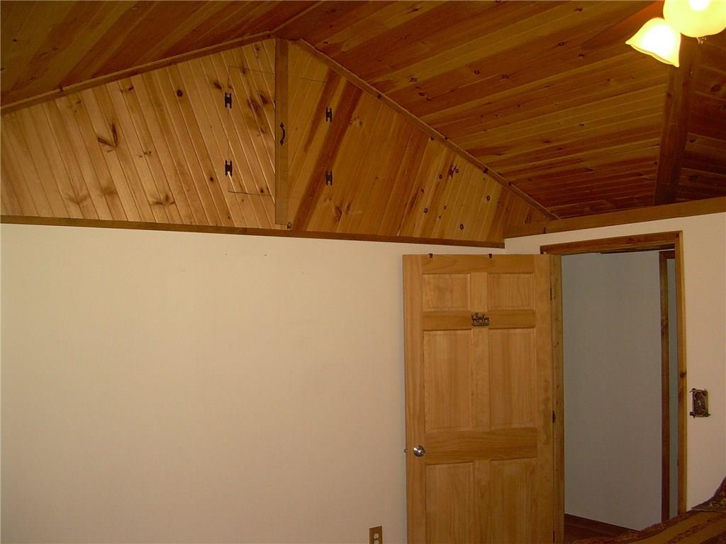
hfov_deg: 49.0
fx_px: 797
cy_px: 272
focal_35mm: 38
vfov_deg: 37.7
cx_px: 363
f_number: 2.8
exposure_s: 1/60
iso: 183
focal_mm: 6.3
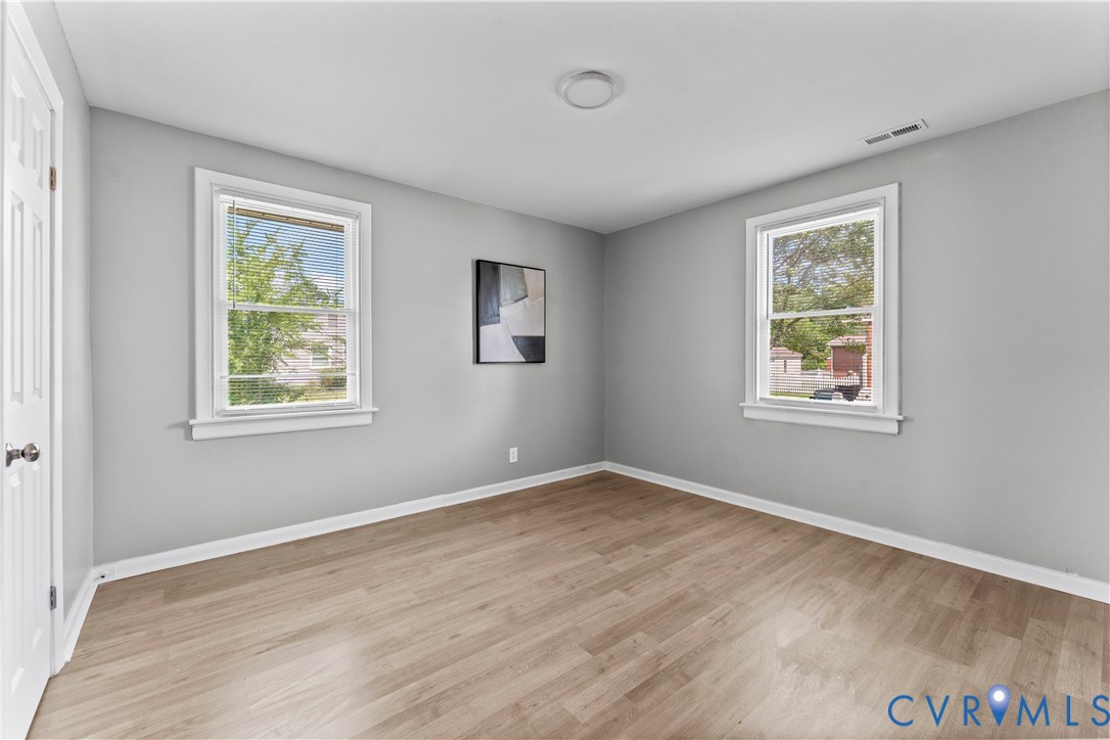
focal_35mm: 14
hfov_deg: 104.3
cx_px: 555
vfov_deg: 81.2
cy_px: 370
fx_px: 432
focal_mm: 14
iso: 1250
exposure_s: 1/15
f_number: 9
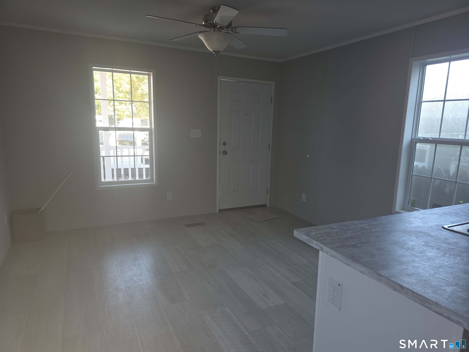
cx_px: 234
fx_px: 312
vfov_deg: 58.9
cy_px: 176
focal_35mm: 23
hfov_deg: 73.9
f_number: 1.7
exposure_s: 1/60
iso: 50
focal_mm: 6.3
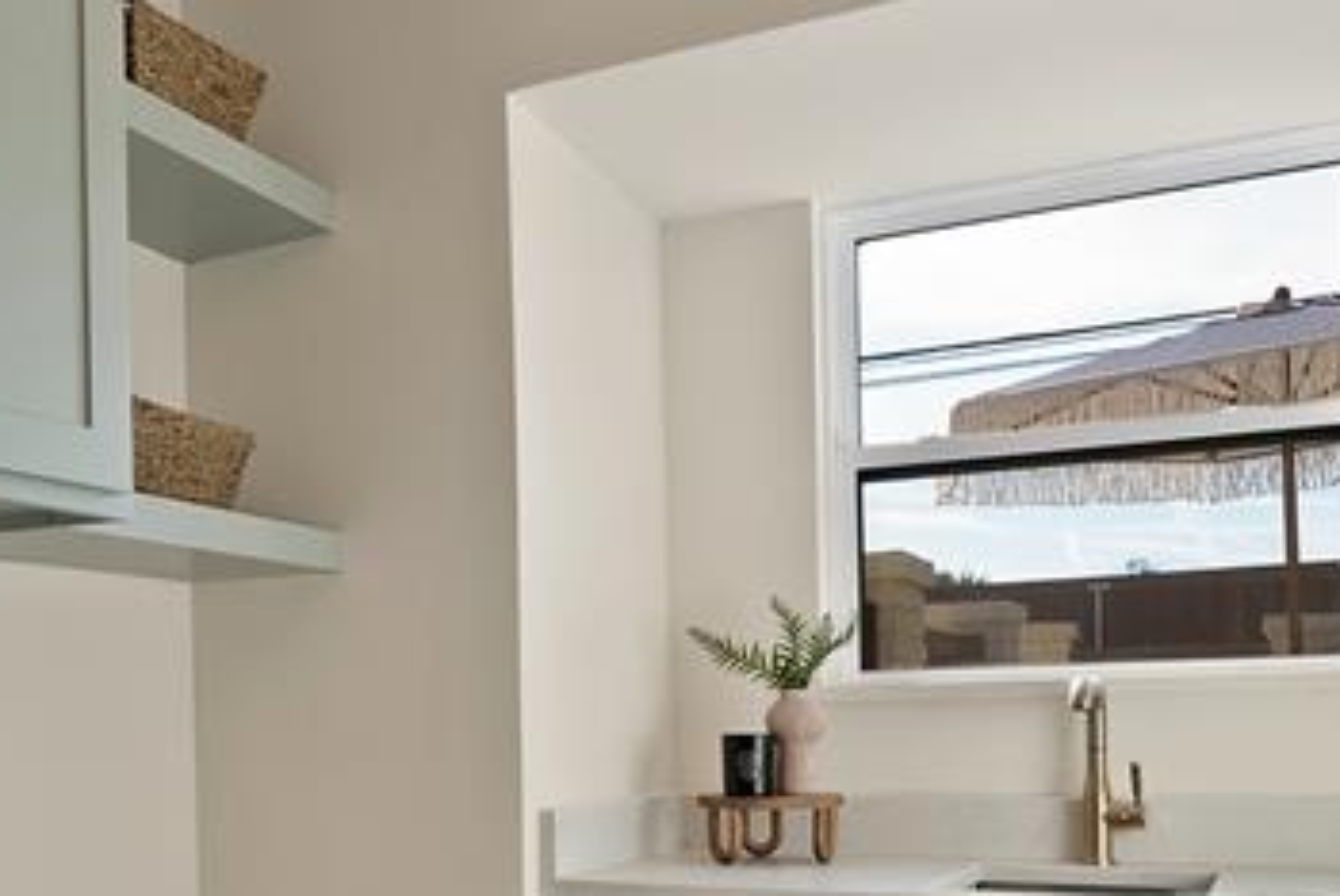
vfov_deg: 33.8
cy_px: 754
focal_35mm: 38
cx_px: 563
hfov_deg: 50.4
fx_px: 1416
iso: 640
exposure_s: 1/30
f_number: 9
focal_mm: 13
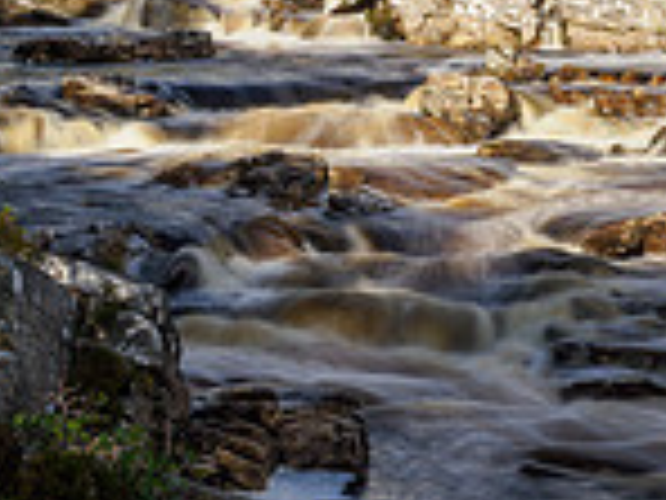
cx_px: 666
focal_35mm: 165
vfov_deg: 9.0
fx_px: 3175
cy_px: 178
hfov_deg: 11.8
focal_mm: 21
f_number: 7.1
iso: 200
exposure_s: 1
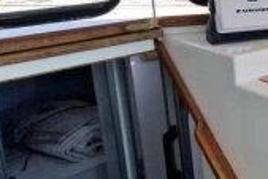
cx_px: 430
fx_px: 328
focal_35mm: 44
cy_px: 15
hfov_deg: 26.4
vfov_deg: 29.2
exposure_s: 1/1111
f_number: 2.2
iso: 50
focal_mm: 2.2
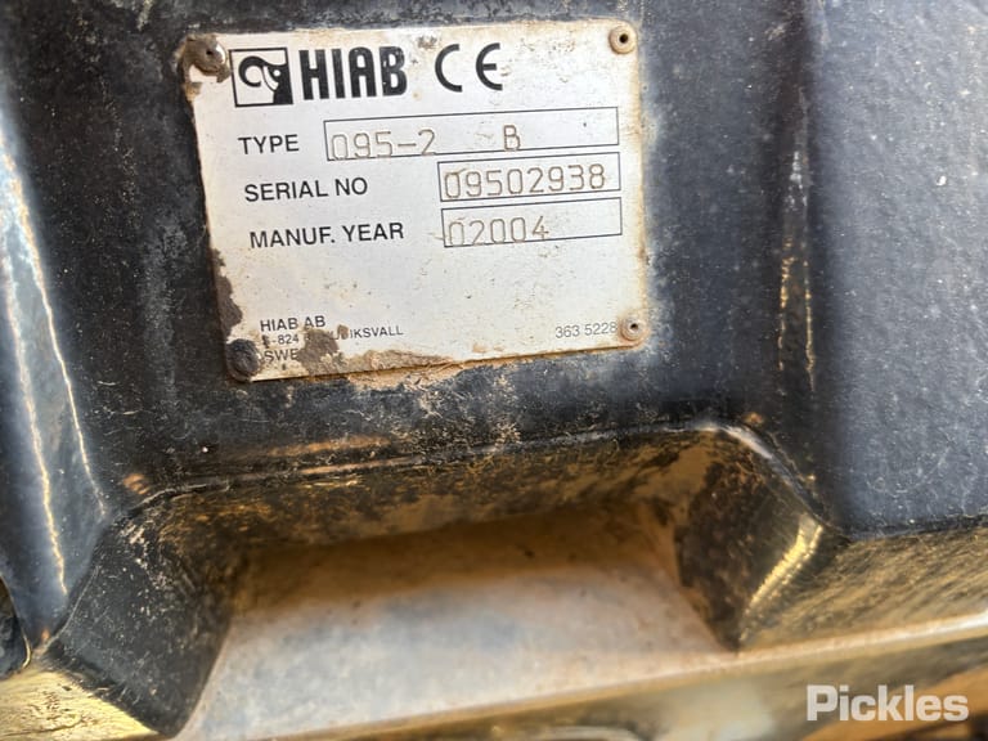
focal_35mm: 26
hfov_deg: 67.3
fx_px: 742
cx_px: 494
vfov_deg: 53.1
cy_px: 370
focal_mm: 5.96
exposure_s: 1/87
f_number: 1.6
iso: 125
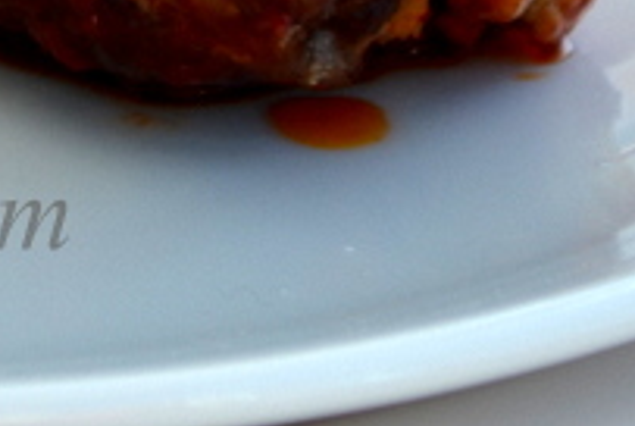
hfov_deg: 6.9
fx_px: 5211
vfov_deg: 4.6
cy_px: -379
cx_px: -360
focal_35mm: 295
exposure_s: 1/160
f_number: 6.3
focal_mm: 50
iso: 100
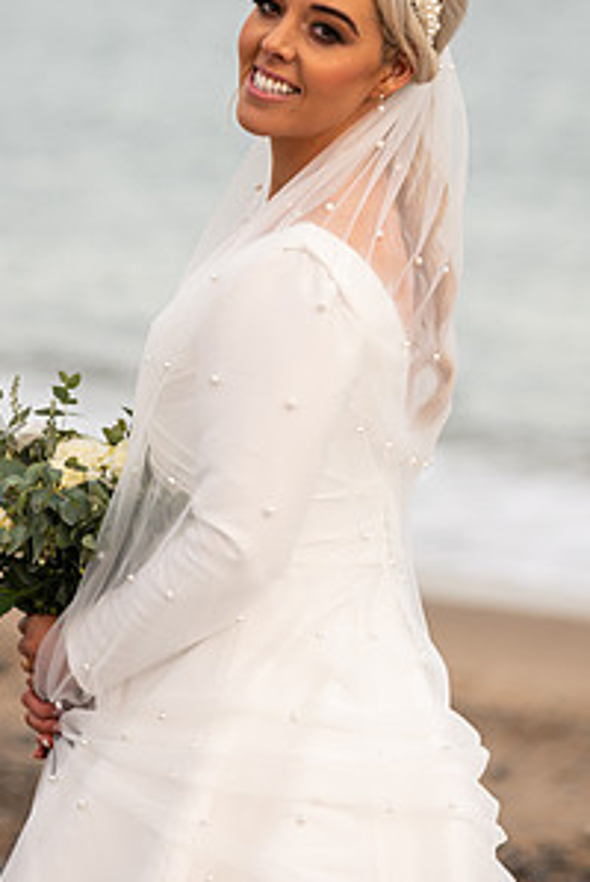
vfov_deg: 10.1
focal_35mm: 203
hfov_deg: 6.8
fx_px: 4979
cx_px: 254
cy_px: 280
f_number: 3.5
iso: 100
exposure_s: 1/200
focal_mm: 135
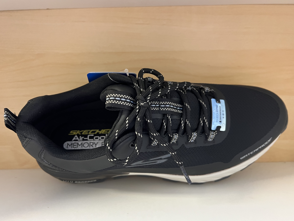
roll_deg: +0.8
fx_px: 229
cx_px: 145
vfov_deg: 51.4
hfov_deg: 65.3
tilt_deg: -10.9
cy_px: 111
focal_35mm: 27
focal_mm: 5.7
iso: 500
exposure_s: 1/50
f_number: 1.5
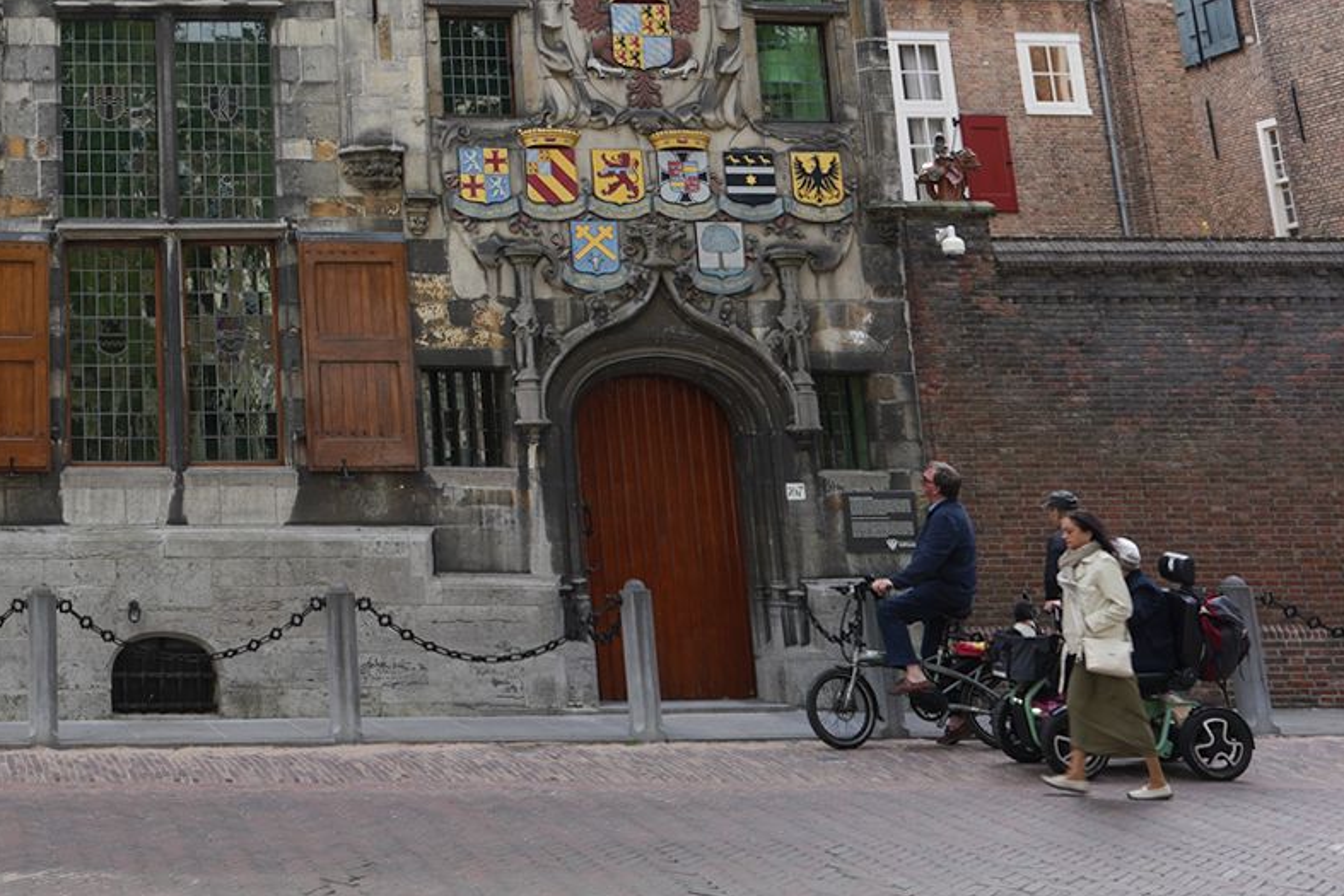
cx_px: -50
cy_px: -174
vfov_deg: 20.8
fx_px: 2278
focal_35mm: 61
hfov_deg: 30.2
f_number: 6.3
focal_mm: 24
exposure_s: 1/100
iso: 100
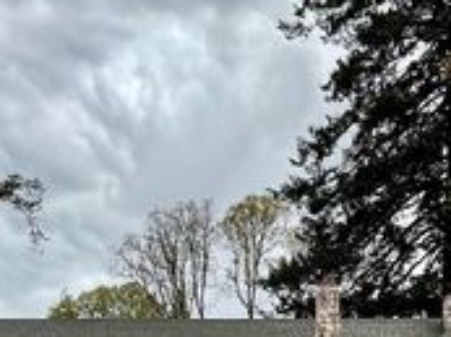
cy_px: 456
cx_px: 188
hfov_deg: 23.3
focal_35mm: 84
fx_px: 1092
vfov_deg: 16.4
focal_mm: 3
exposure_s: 1/804
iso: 16
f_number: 1.8
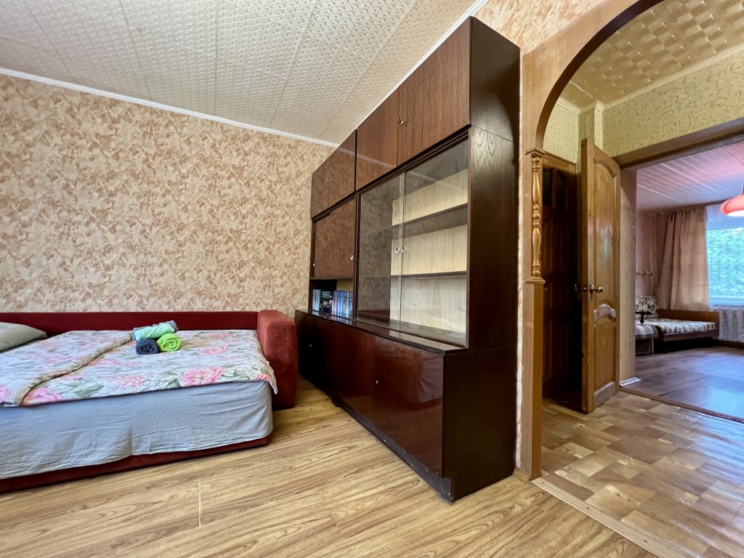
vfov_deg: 89.9
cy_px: 279
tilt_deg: +1.4
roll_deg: -1.3
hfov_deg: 106.2
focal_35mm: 13
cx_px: 372
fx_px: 279
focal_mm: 1.57
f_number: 1.8
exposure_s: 1/50
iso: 640
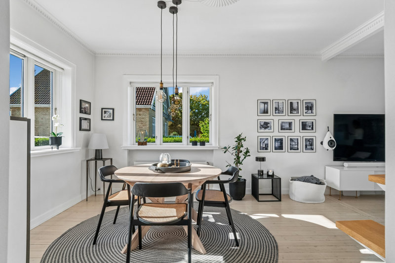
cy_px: 132
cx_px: 198
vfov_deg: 67.4
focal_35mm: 18
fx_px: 197
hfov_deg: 90.0
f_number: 10
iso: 200
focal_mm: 12
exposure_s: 1/80
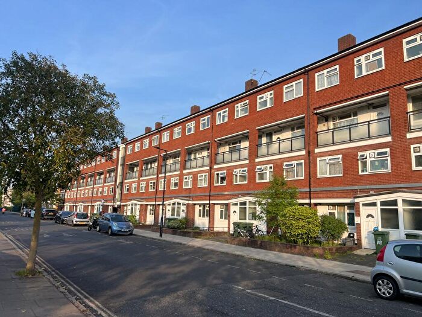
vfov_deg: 53.1
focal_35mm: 26
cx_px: 211
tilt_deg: +9.1
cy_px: 158
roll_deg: -1.3
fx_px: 317
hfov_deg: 67.3
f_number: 1.5
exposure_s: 1/2695
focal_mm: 5.7
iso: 50
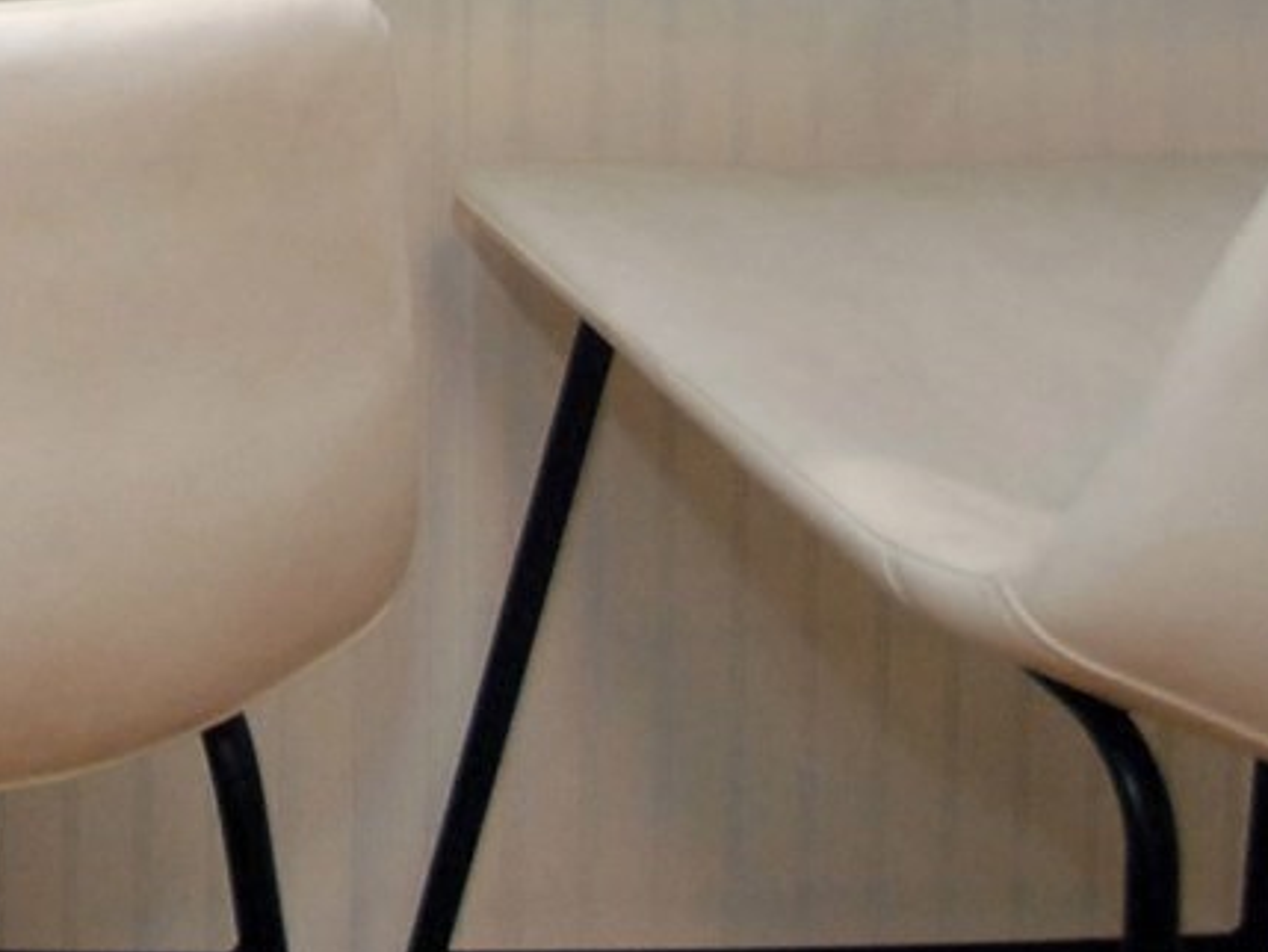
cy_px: -976
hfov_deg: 20.2
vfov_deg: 16.2
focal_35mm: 69
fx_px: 2528
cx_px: -1011
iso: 640
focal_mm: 10
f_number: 5.6
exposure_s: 1/60
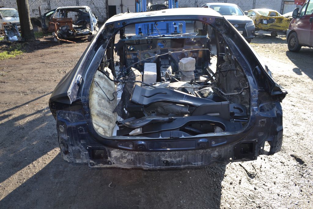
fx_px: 235
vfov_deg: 47.9
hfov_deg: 67.4
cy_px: 104
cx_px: 156
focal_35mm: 27
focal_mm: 18
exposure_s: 1/60
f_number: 8
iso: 110
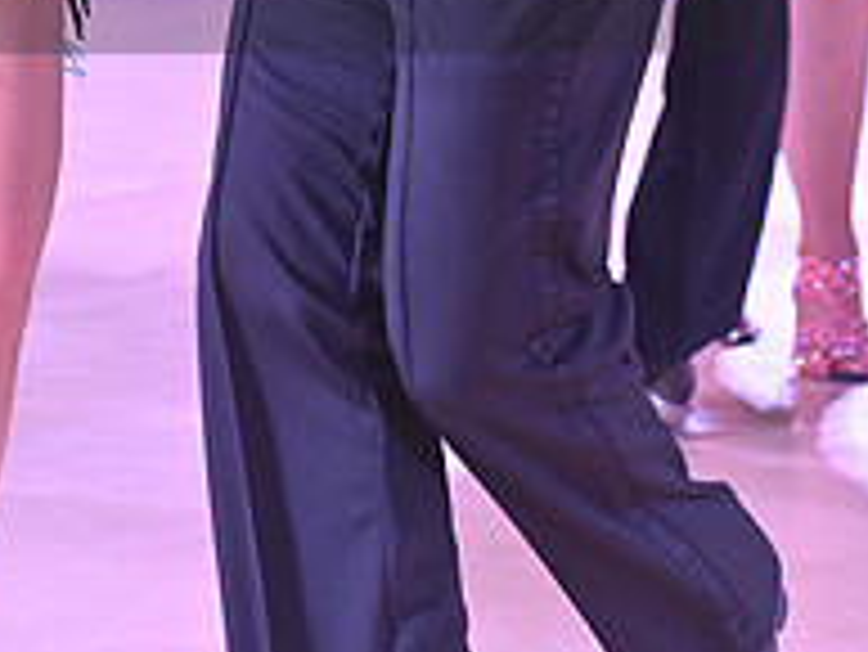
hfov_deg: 5.3
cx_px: 169
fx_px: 9409
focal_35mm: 375
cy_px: -94
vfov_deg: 4.0
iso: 5000
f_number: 6.3
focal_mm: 130
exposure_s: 1/400
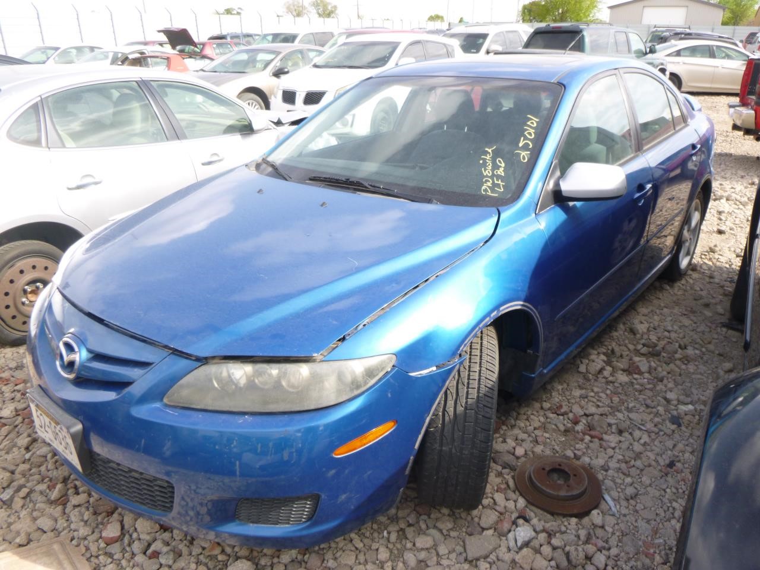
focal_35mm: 25
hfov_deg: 69.4
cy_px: 285
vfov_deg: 54.9
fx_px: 549
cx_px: 380
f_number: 3.9
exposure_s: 1/160
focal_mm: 4.5
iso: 100
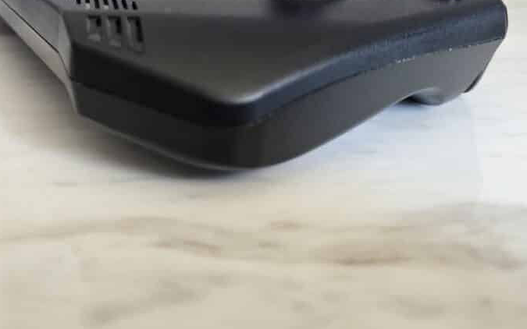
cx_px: 196
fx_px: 531
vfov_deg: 33.3
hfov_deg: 52.2
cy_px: 58
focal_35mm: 37
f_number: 1.7
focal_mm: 6.3
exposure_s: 1/120
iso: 500
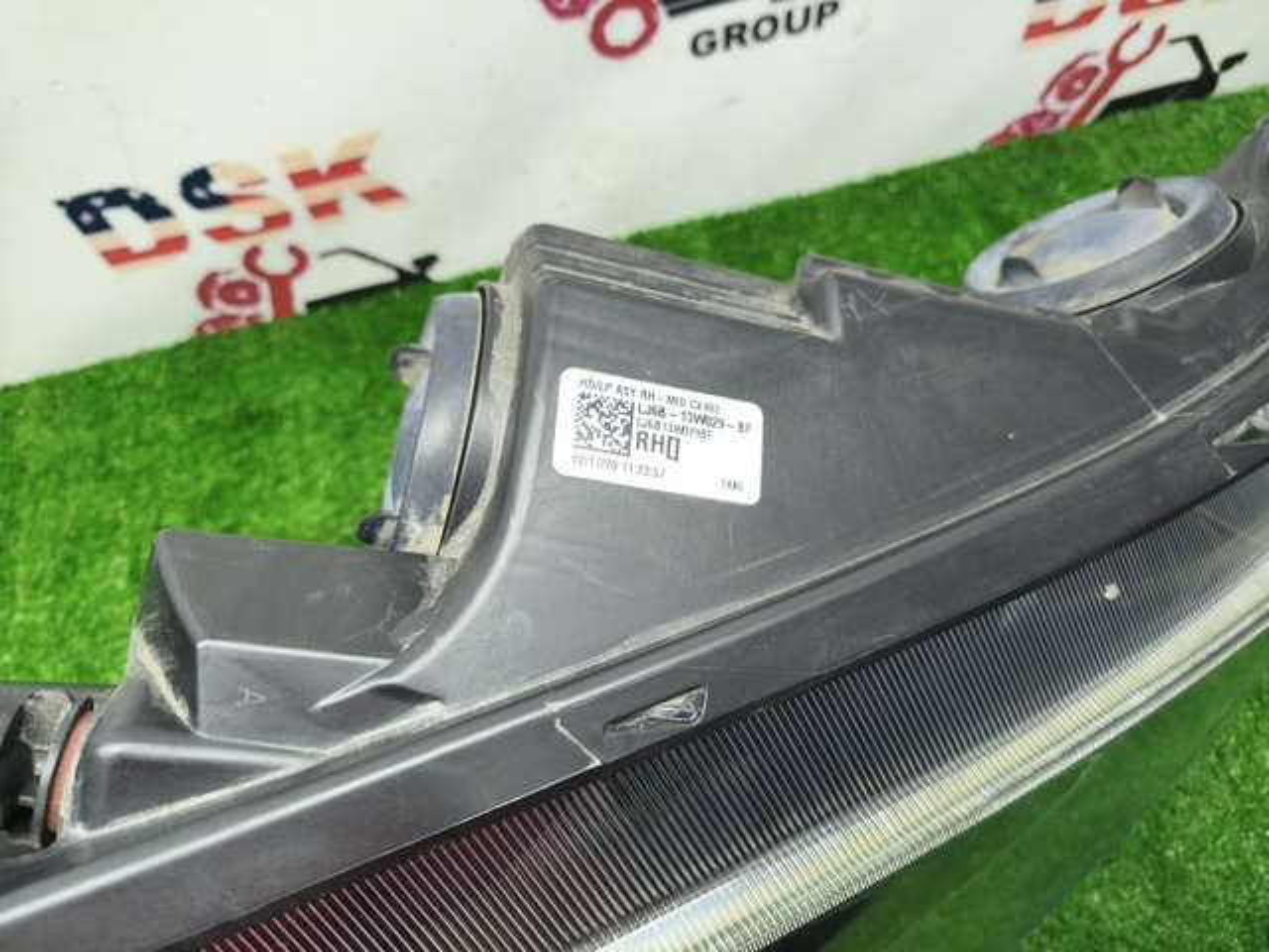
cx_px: 634
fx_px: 843
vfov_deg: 58.9
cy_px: 476
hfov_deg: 73.9
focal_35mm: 23
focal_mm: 5.35
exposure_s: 1/100
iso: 200
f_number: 1.7
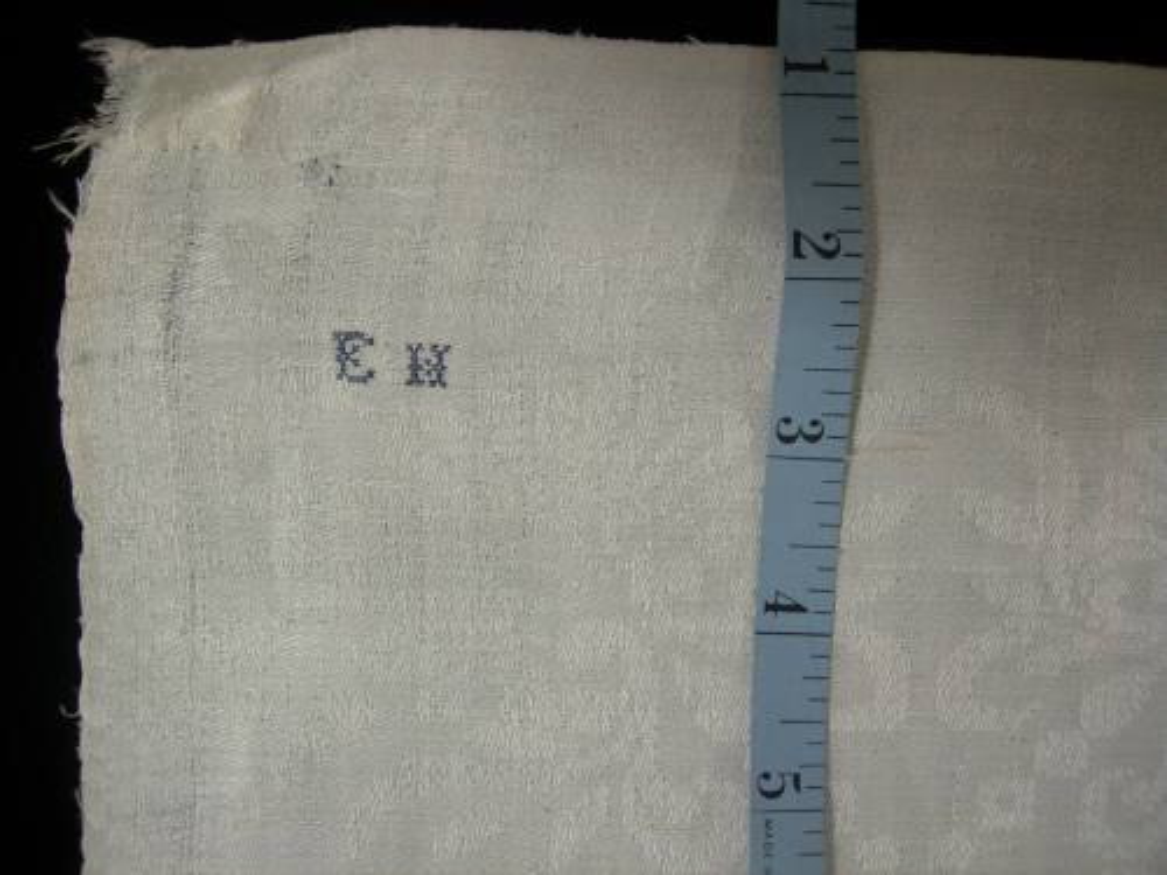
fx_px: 1281
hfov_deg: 49.0
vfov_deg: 37.7
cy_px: 438
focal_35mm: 38
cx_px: 584
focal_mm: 7.8
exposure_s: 1/4.4
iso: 50
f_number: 2.8
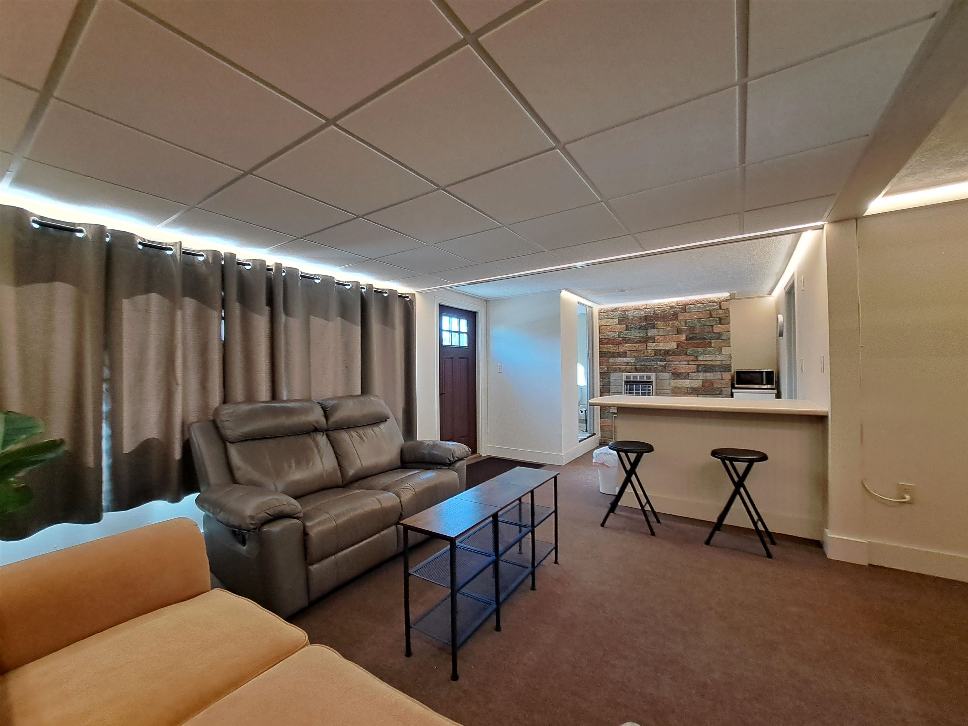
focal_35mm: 13
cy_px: 363
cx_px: 484
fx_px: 364
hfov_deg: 106.2
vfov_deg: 89.9
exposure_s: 1/40
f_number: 2.2
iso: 80
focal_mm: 1.74
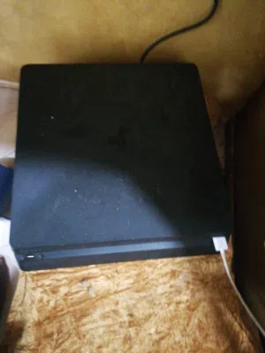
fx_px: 276
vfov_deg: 65.3
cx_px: 132
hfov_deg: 51.4
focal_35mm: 27
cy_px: 176
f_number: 1.8
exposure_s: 1/15
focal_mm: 5.3
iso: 4000
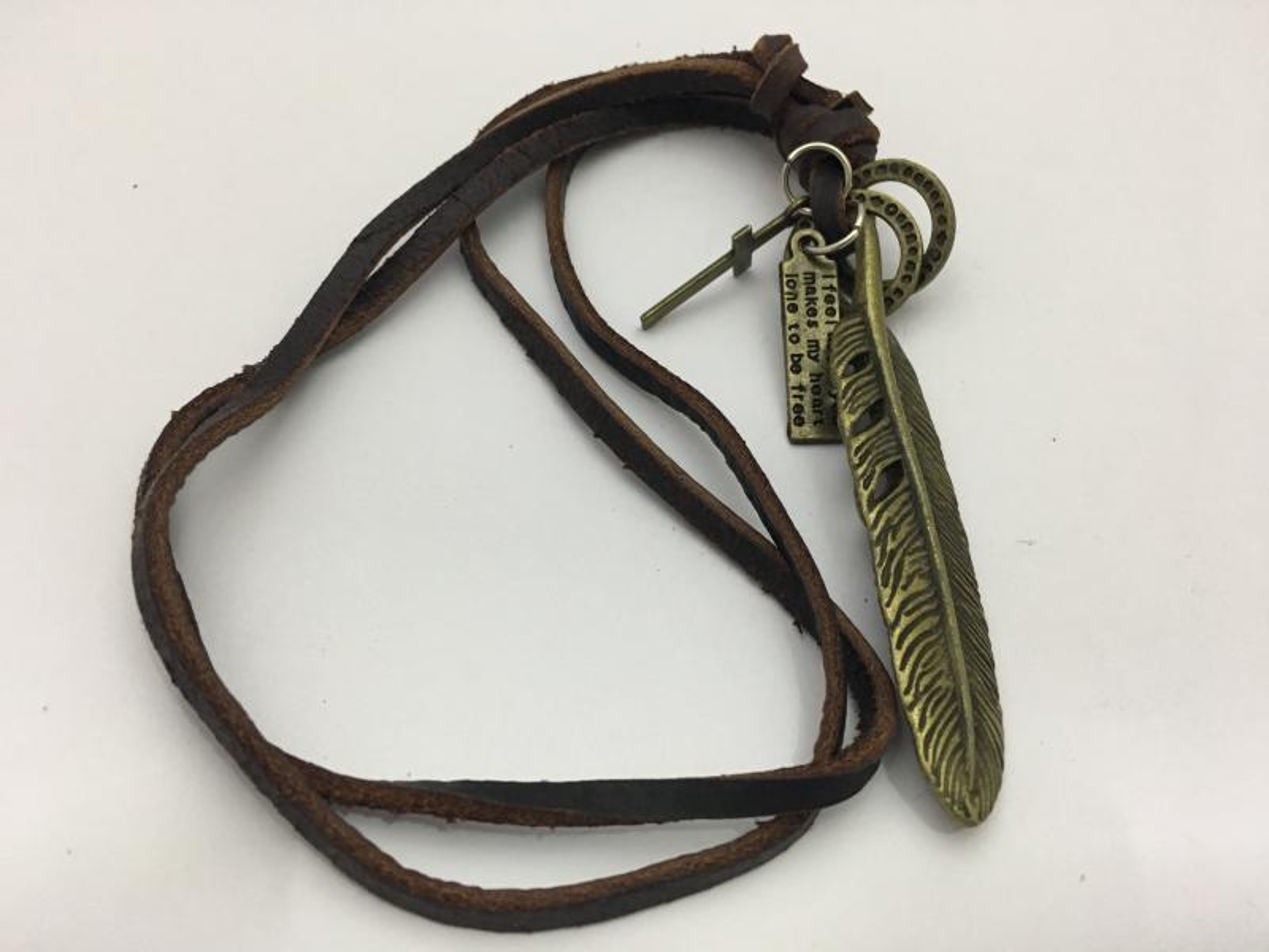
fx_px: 1063
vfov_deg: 48.2
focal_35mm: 29
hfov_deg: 61.7
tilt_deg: -55.2
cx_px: 634
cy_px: 476
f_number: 2.2
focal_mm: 4.15
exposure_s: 1/30
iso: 125
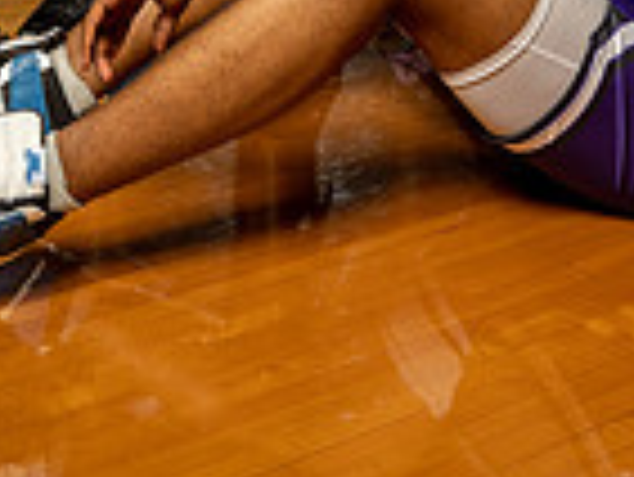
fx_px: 1521
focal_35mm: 83
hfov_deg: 23.5
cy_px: -504
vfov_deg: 14.5
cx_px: 414
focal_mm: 27
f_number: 8
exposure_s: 1/200
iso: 320
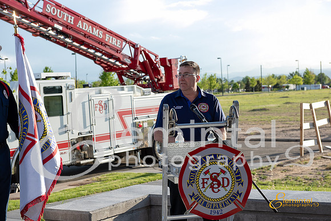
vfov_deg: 19.5
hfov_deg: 28.8
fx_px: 644
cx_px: 166
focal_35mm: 70
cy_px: 110
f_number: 6.3
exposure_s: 1/250
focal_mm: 70
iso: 160
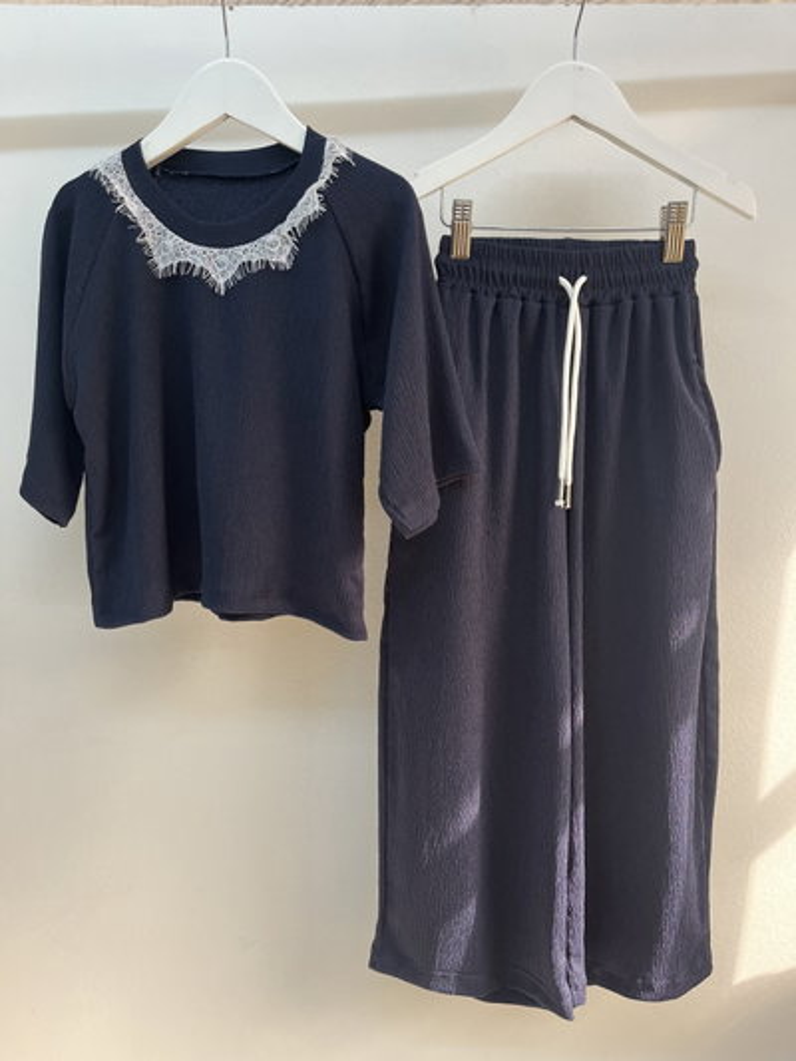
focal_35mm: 26
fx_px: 797
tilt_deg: -7.9
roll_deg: -1.2
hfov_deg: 53.1
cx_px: 398
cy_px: 530
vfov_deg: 67.3
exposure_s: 1/100
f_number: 1.6
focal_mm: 5.1
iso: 125
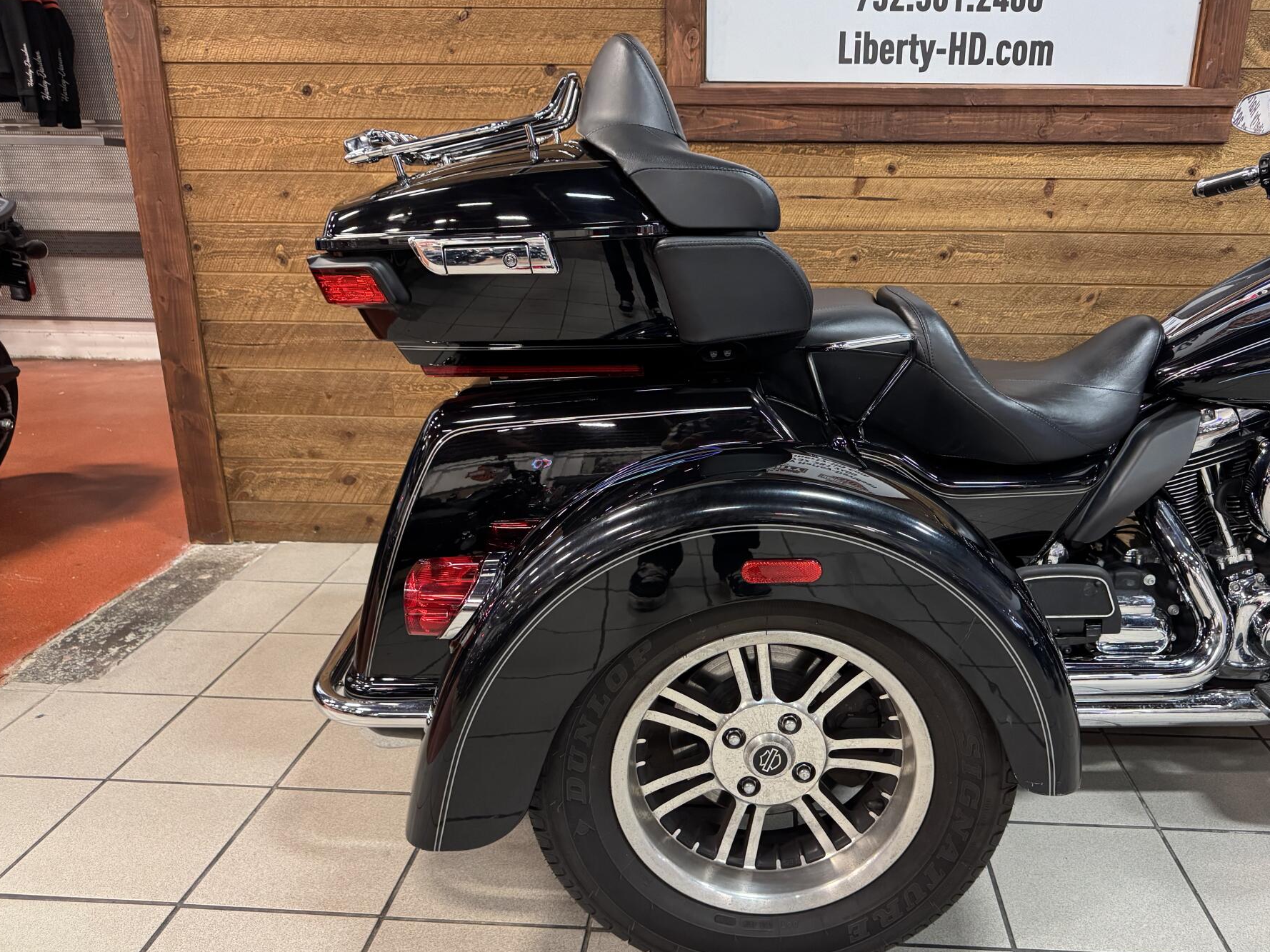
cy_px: 521
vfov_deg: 51.3
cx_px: 707
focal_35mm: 27
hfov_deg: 65.1
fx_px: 990
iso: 500
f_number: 1.78
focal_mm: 6.76
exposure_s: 1/60
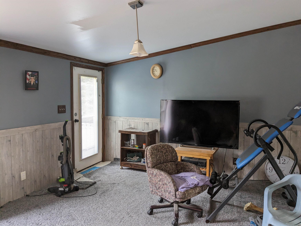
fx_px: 235
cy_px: 113
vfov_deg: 51.4
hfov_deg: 65.3
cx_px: 150
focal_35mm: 27
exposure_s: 1/60
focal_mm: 4.38
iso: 88
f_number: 1.73
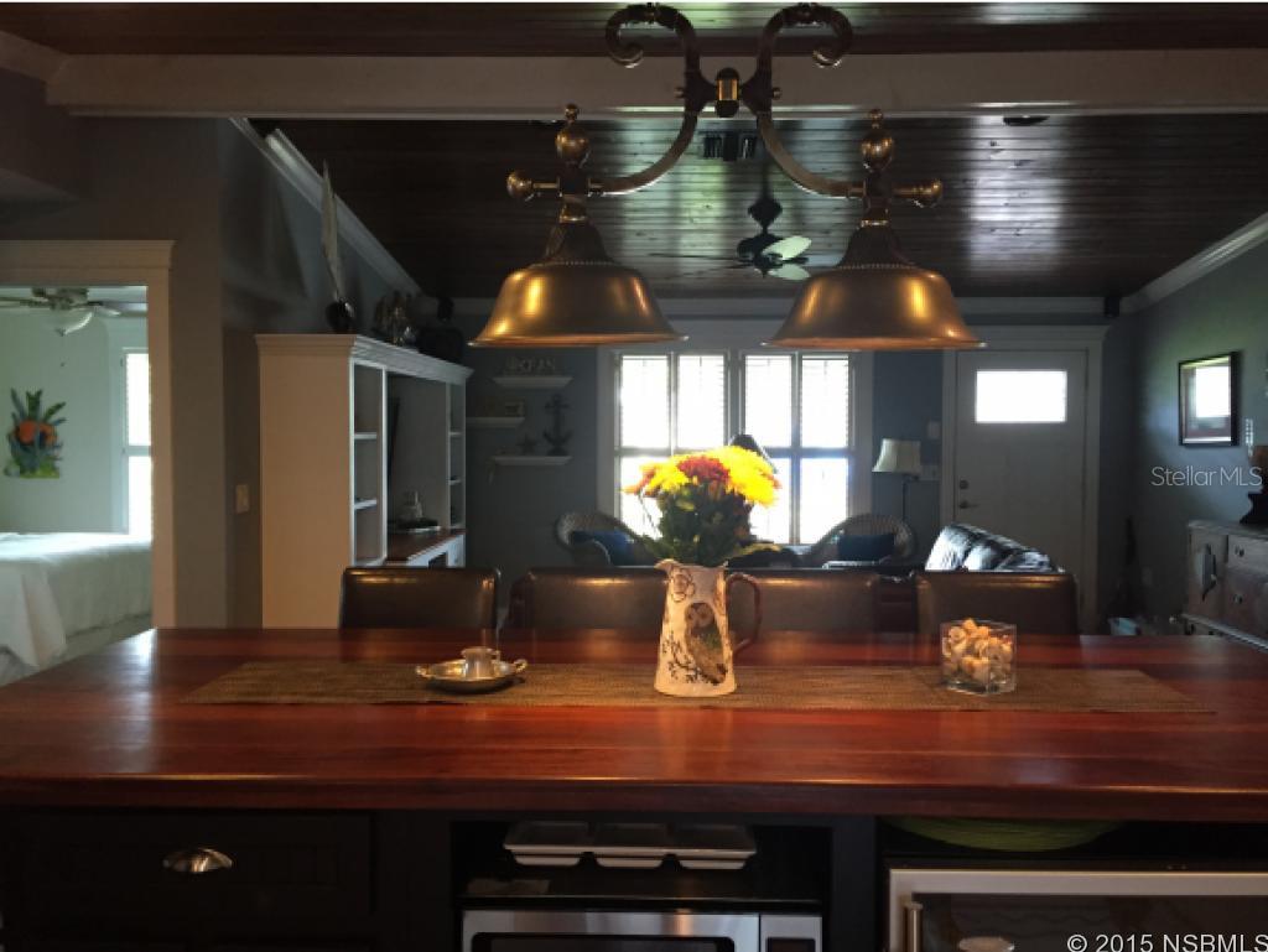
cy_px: 476
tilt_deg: -3.2
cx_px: 634
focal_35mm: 29
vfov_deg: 48.3
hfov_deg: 61.6
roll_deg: -1.1
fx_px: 1063
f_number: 2.2
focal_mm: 4.15
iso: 160
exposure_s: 1/30
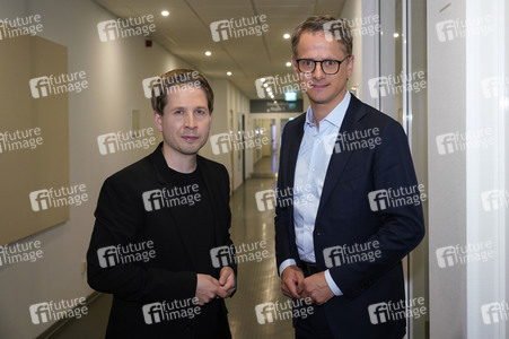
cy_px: 170
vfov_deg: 31.1
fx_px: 608
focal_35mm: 43
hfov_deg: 45.5
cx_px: 254
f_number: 5
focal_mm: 43
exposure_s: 1/50
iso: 2000
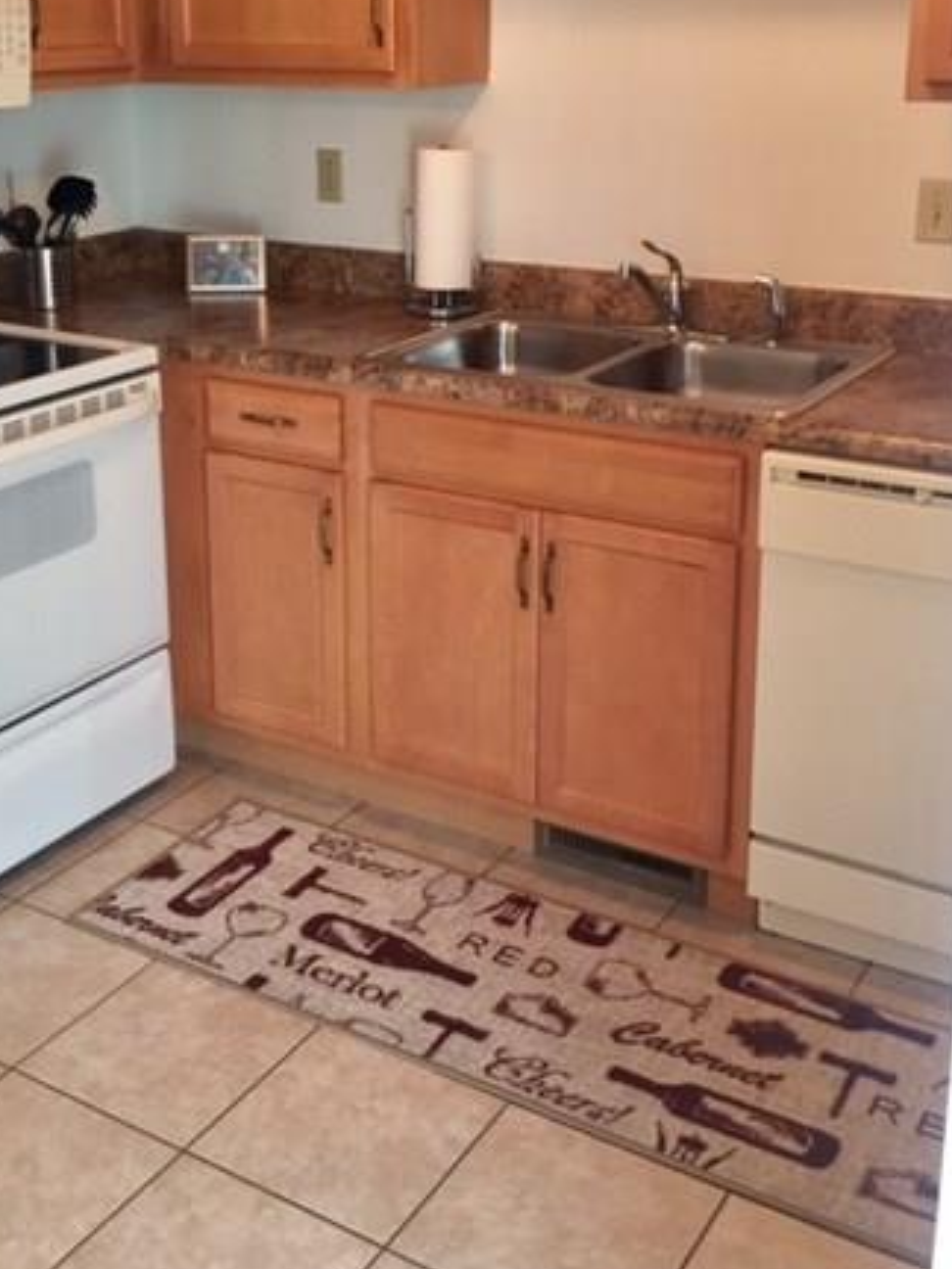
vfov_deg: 43.2
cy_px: 423
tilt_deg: -14.2
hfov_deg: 33.4
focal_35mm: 43
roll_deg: +0.7
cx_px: 356
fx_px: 1577
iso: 100
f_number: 2.2
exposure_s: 1/30
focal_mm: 4.15
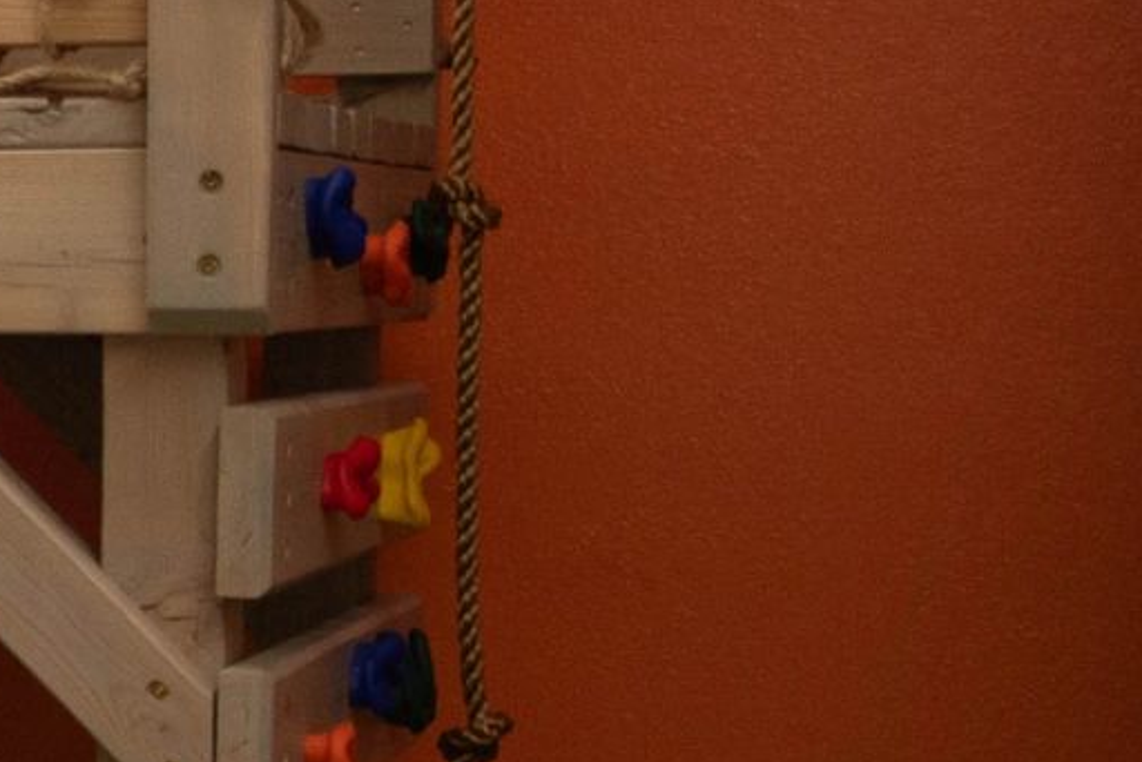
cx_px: -1637
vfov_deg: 10.2
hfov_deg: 12.1
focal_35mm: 134
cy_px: 473
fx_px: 4253
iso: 800
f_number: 2.8
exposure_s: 1/160
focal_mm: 24
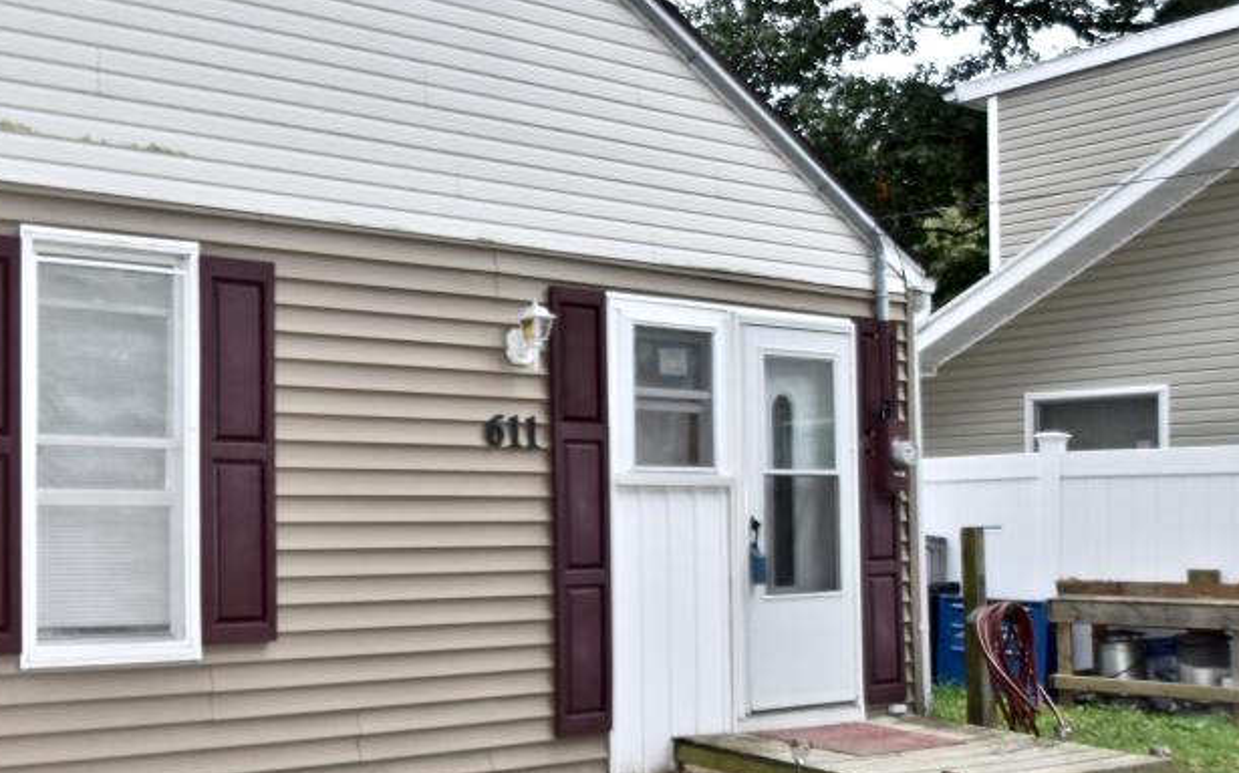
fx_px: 1450
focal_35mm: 43
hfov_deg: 42.5
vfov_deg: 29.8
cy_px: 459
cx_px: 131
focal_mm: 15
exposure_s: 1/200
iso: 450
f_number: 5
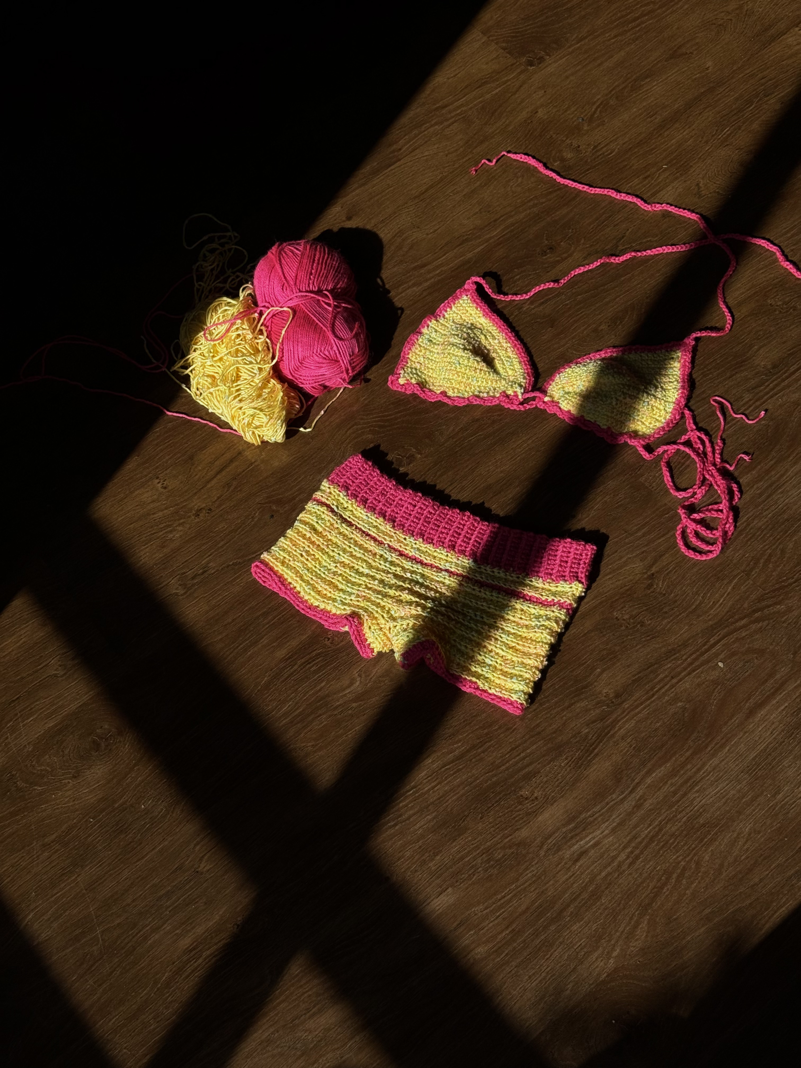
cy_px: 534
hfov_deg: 30.3
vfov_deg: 39.7
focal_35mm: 48
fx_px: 1481
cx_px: 400
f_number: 1.78
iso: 64
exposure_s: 1/6536
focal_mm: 6.76
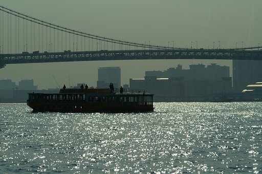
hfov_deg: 16.1
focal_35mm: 128
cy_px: 87
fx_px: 927
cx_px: 131
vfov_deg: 10.7
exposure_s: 1/2000
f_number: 8
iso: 100
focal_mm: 85
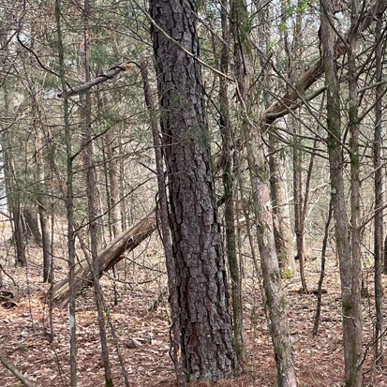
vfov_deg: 29.6
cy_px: 285
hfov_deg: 27.1
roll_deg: +2.4
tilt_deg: -4.8
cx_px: 443
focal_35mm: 57
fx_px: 721
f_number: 1.6
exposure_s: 1/226
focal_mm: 4.2
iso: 32
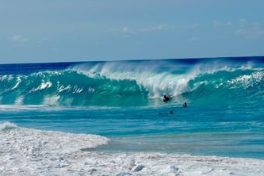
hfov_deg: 11.5
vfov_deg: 7.7
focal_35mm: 178
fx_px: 1304
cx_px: 182
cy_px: 60
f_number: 11
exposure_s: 1/400
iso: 100
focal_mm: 77
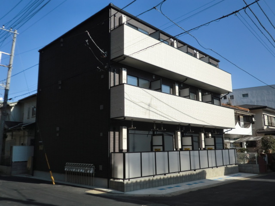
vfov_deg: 45.4
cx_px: 138
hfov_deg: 58.4
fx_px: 246
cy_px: 103
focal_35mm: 31
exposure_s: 1/160
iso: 50
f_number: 8.2
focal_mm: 5.64
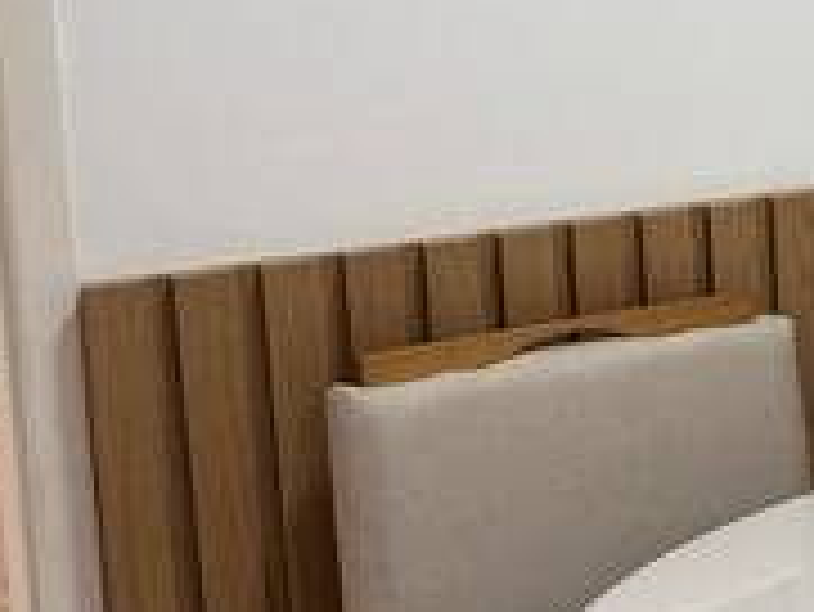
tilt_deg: -5.2
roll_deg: +1.0
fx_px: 2000
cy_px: 94
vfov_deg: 17.2
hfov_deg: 18.6
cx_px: 1412
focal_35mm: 85
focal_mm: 6.76
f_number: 1.78
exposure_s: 1/121
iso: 125
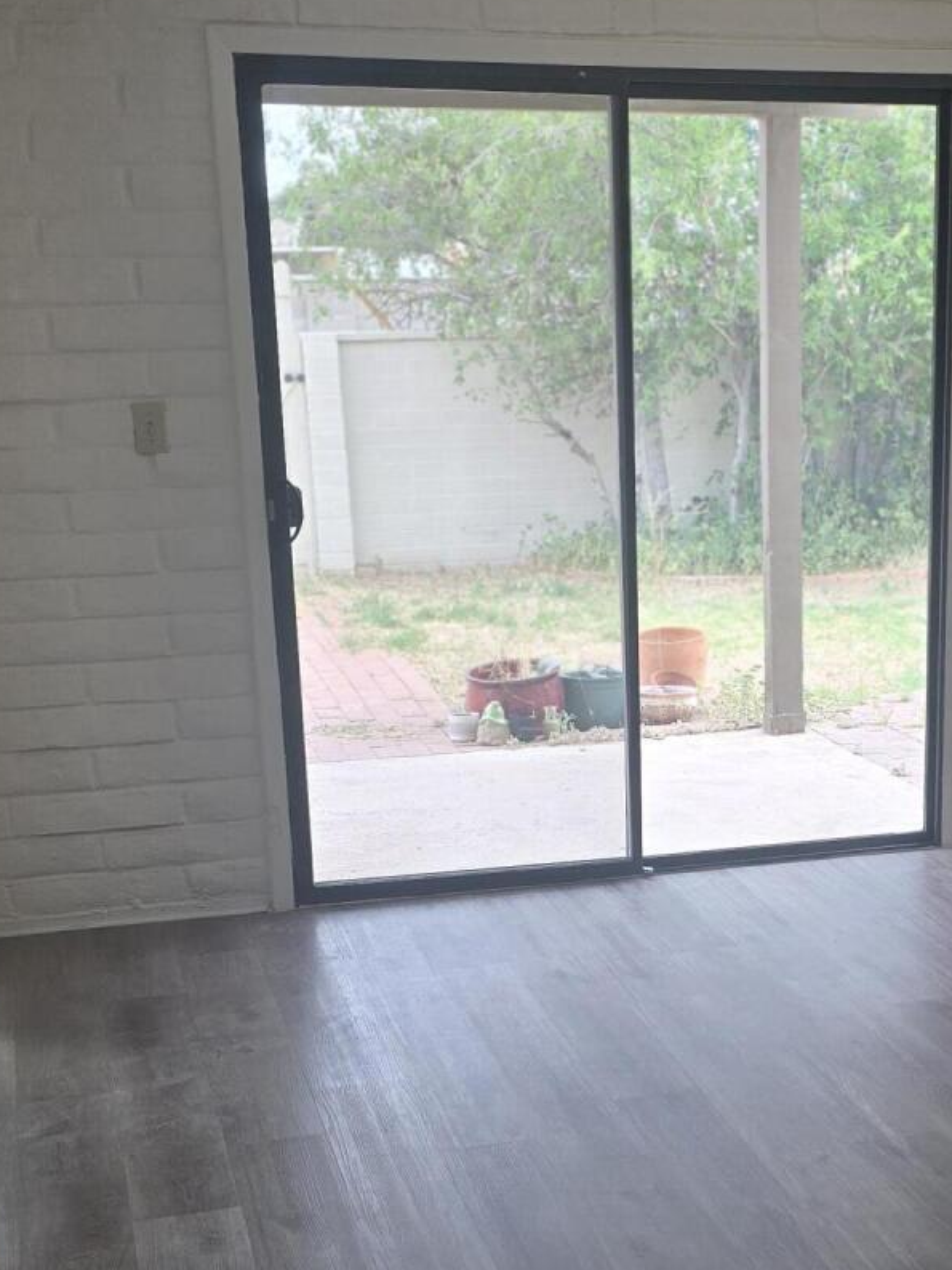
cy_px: 886
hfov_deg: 24.8
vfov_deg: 32.8
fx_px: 2126
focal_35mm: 58
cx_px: 770
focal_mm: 6.3
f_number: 1.7
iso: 40
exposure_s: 1/120
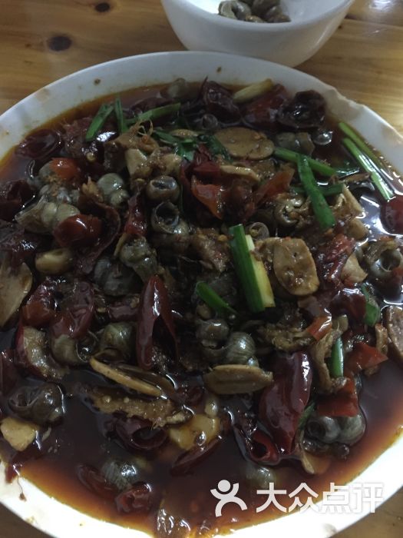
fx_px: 450
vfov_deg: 61.7
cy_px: 269
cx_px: 202
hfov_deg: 48.2
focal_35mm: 29
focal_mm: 4.15
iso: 500
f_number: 2.2
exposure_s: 1/17
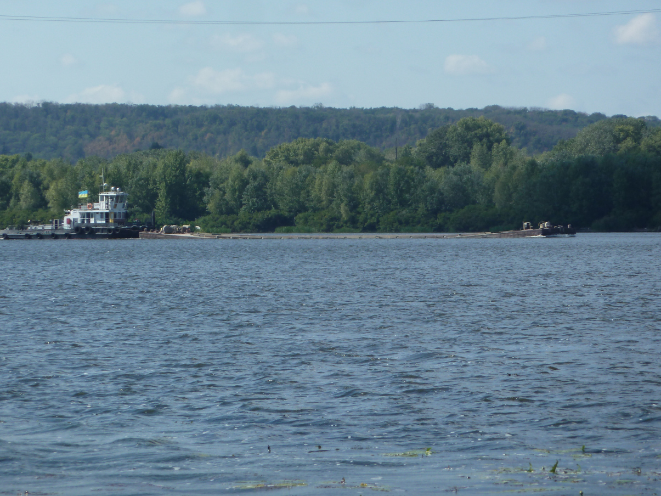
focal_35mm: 300
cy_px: 231
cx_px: 331
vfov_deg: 5.0
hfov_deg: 6.6
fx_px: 5729
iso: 80
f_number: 4.8
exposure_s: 1/400
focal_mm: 45.7
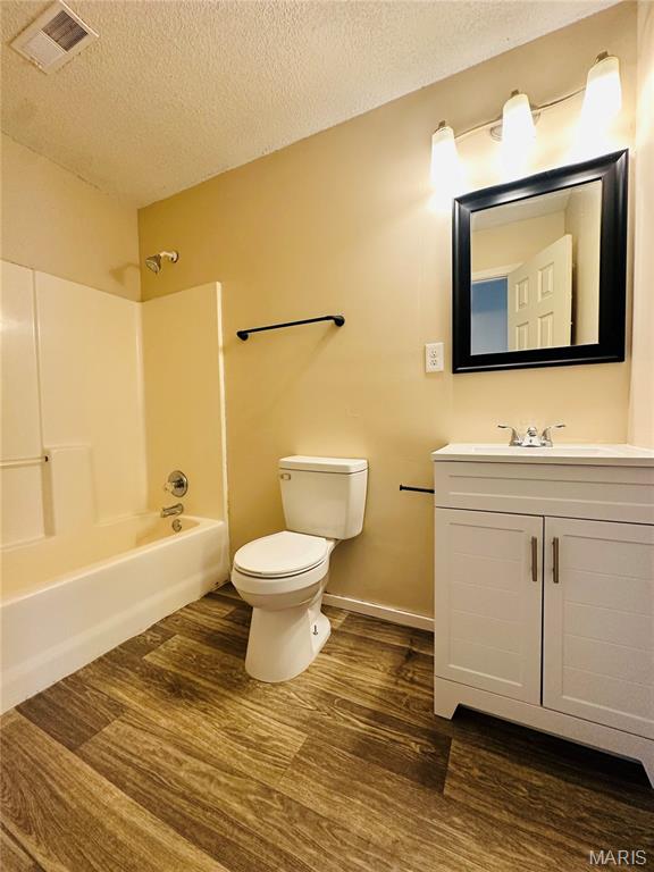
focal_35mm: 14
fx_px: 353
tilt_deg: -1.0
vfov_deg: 102.1
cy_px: 436
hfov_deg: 85.7
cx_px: 327
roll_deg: +0.2
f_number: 2.2
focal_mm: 2.22
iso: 250
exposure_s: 1/120
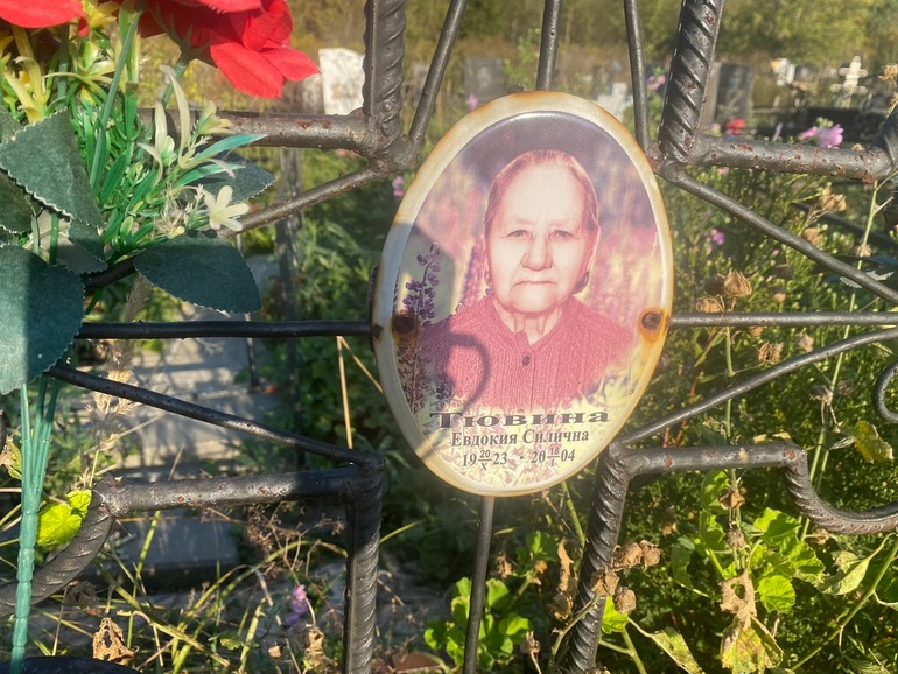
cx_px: 465
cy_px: 340
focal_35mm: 27
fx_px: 701
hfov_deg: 65.3
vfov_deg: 51.4
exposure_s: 1/1522
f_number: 1.8
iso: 32
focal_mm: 4.25
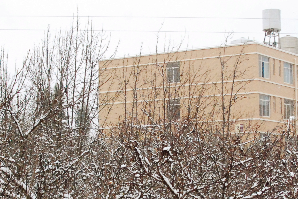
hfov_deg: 21.9
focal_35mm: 93
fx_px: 771
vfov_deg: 14.6
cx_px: 173
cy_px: 169
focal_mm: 28
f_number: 10
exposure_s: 1/2500
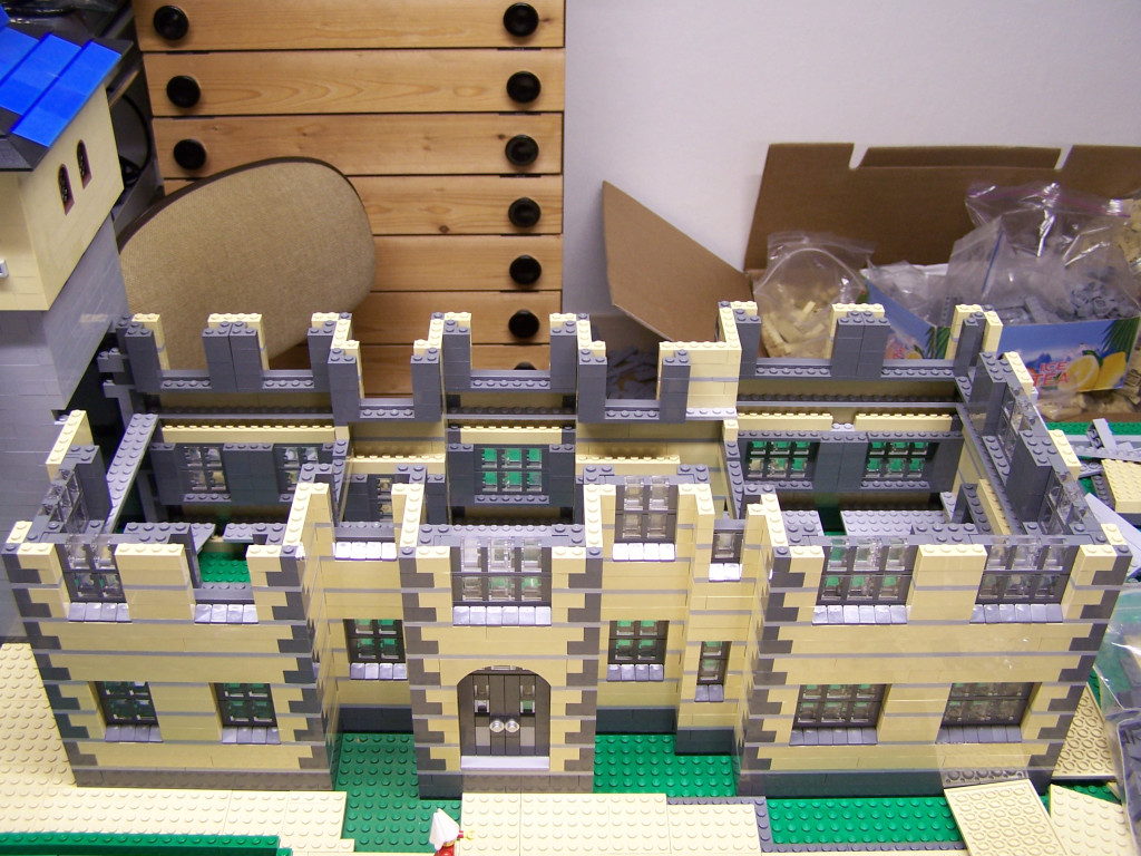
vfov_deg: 37.7
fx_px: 1253
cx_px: 570
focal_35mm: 38
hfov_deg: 49.0
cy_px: 428
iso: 80
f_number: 2.8
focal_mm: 6.3
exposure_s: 1/6
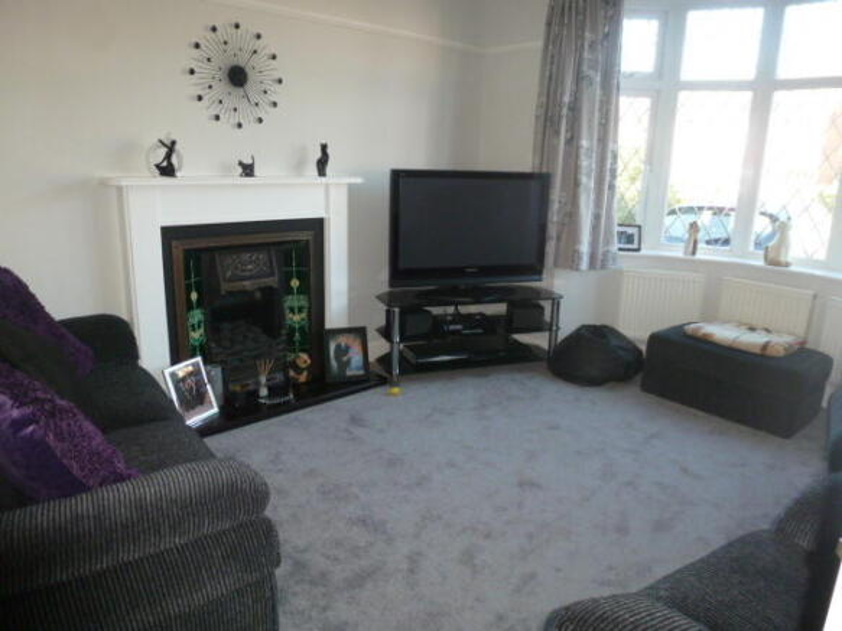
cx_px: 421
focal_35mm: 24
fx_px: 584
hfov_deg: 71.6
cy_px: 316
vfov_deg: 56.8
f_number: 3.3
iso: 320
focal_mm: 4.3
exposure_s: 1/60
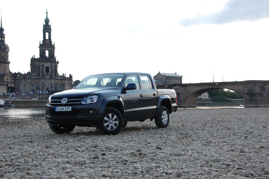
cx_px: 134
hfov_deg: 38.9
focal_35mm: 51
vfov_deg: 26.4
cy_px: 90
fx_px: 381
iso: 200
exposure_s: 1/250
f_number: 8
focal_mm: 34
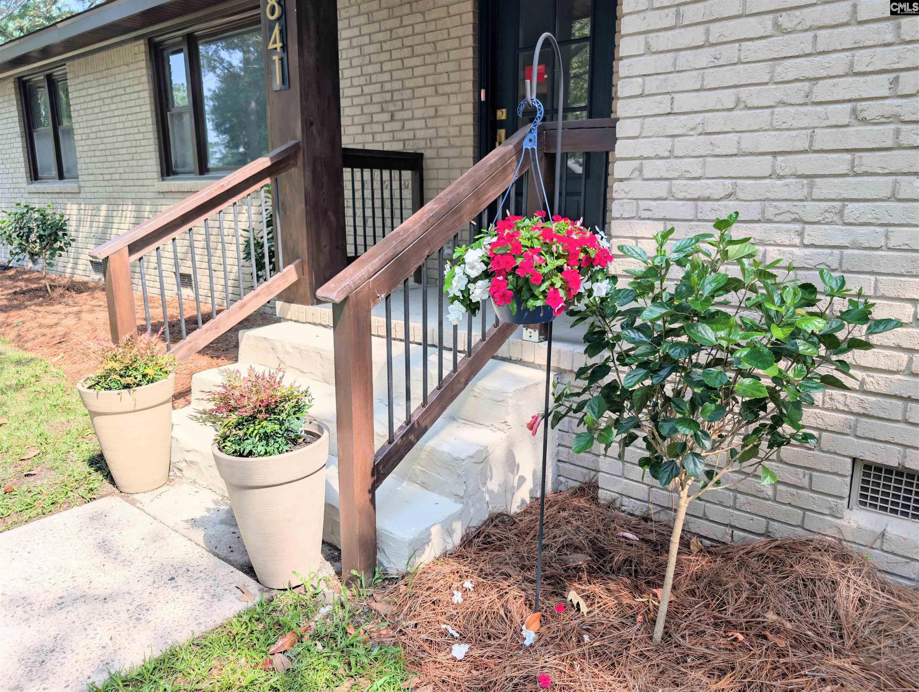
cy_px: 346
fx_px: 638
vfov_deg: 56.9
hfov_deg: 71.5
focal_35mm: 24
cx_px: 460
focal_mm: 6.9
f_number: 1.68
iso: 22
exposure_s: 1/522
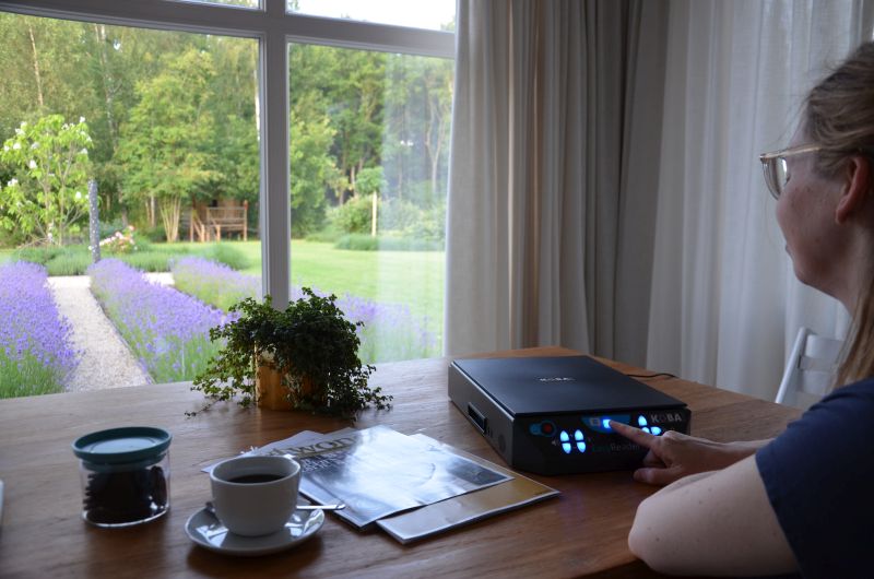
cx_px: 437
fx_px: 800
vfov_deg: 39.8
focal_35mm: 33
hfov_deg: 57.3
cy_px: 290
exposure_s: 1/100
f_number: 5
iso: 400
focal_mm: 22
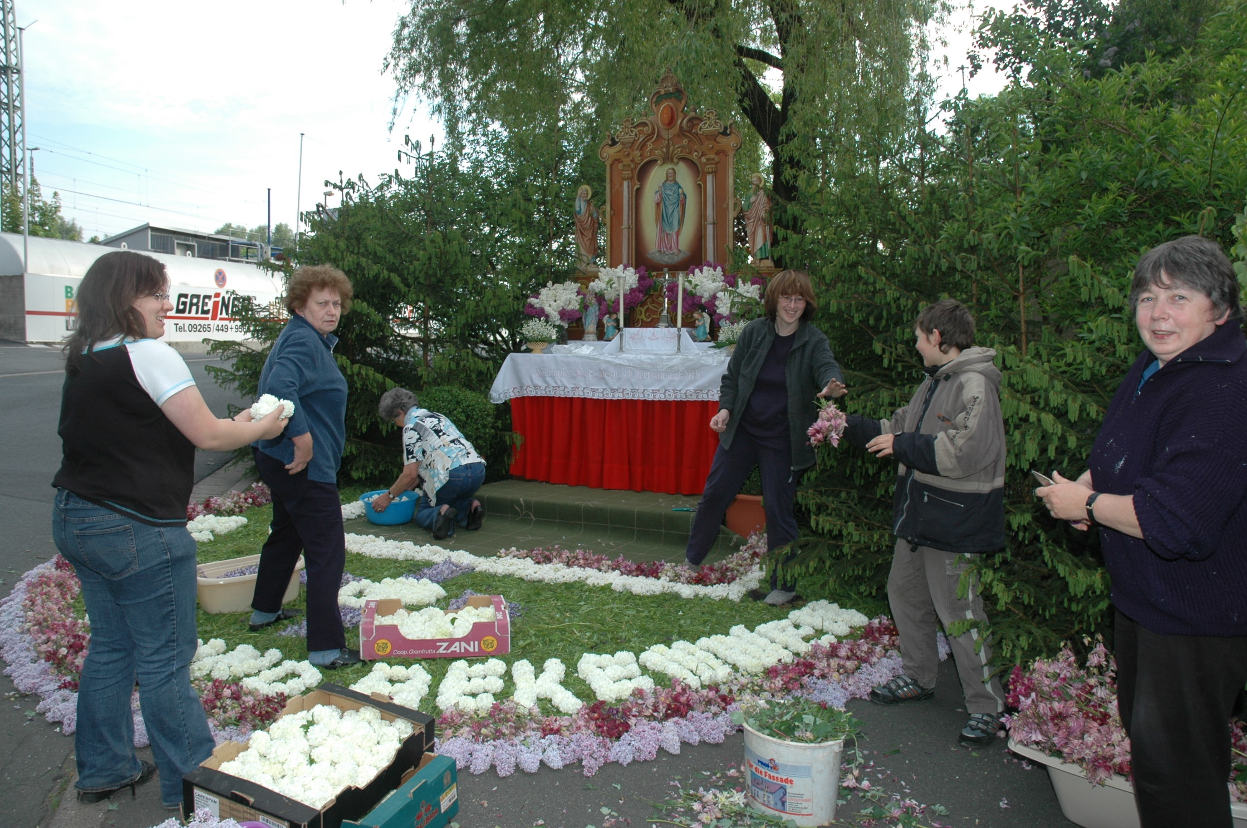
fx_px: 934
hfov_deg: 67.4
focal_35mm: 27
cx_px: 624
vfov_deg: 47.8
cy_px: 414
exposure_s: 1/200
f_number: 7.1
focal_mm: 18
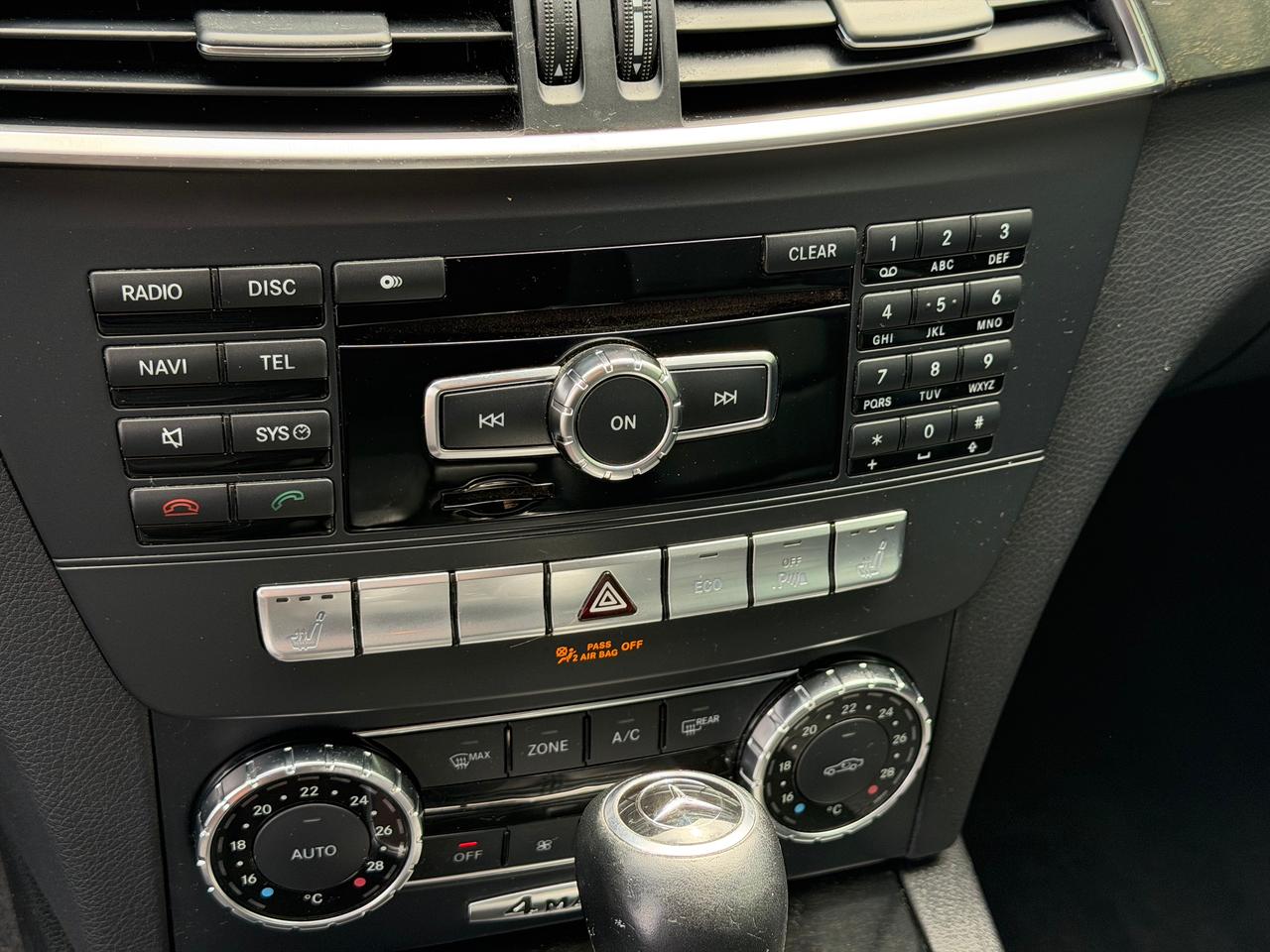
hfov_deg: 39.7
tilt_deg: -37.5
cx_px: 635
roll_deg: -5.8
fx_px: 1761
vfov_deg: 30.3
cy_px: 476
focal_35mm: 48
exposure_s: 1/201
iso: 200
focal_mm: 6.76
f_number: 1.78
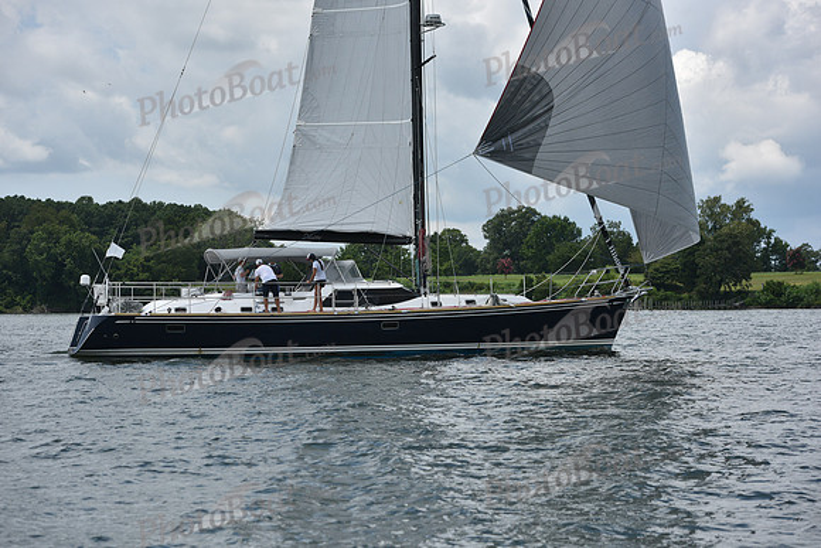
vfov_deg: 16.7
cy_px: 274
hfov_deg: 24.8
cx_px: 410
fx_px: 1870
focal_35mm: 82
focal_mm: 82
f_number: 5
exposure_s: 1/3200
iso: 320
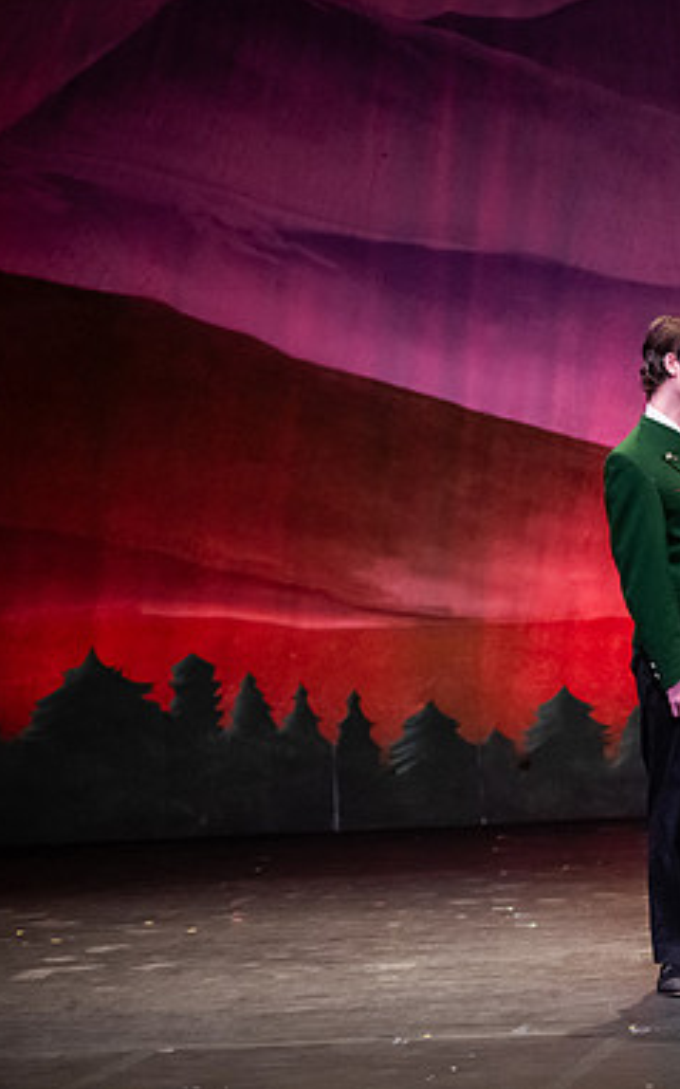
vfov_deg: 12.1
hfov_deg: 7.5
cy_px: 544
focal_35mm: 173
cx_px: 785
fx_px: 5136
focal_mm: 112
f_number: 3.2
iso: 4000
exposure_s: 1/320
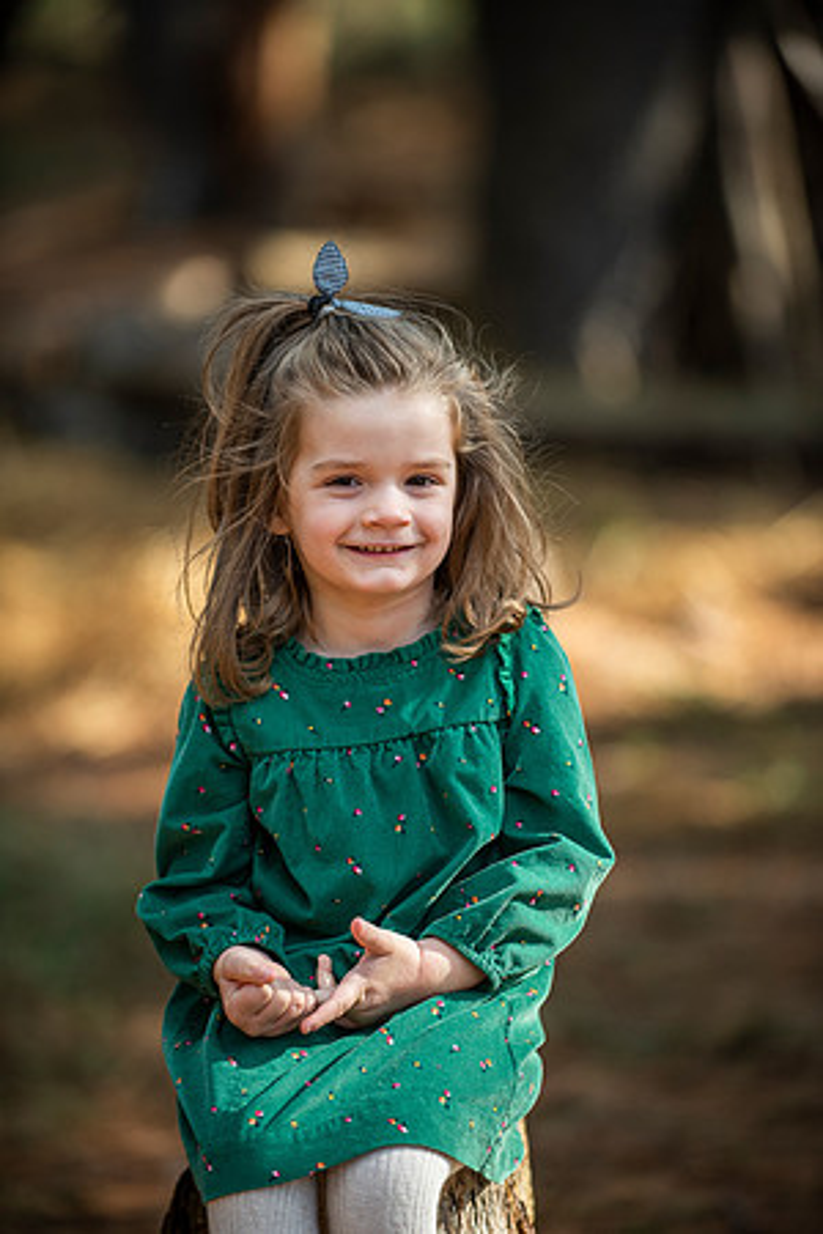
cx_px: 412
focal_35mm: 170
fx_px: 5829
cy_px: 617
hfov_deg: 8.1
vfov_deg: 12.1
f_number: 2.8
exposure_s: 1/800
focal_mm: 170
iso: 400
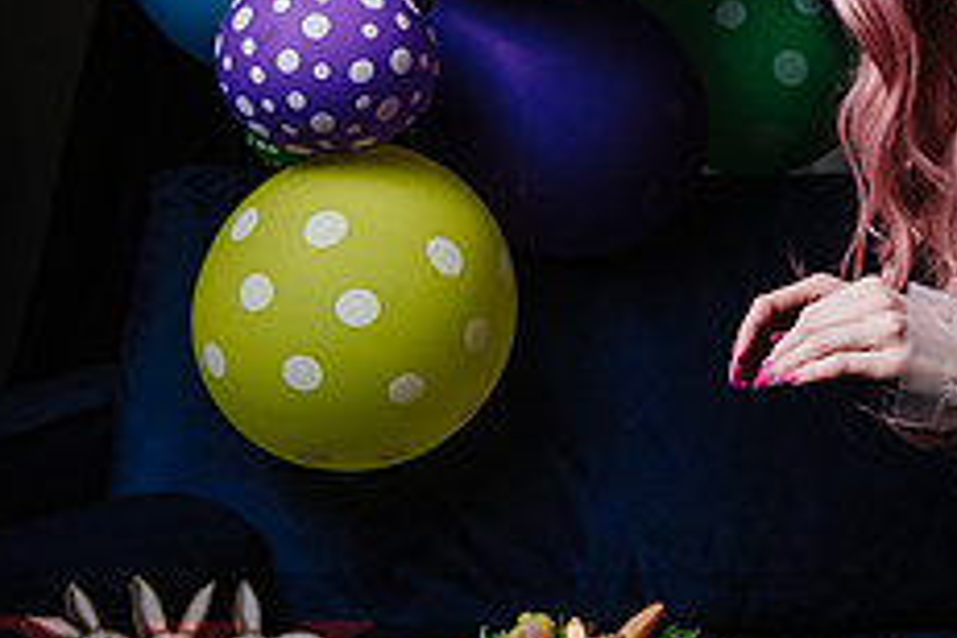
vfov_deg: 15.6
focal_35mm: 87
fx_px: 2313
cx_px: 1114
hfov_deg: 21.8
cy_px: 143
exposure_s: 1/160
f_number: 4
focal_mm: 34
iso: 64
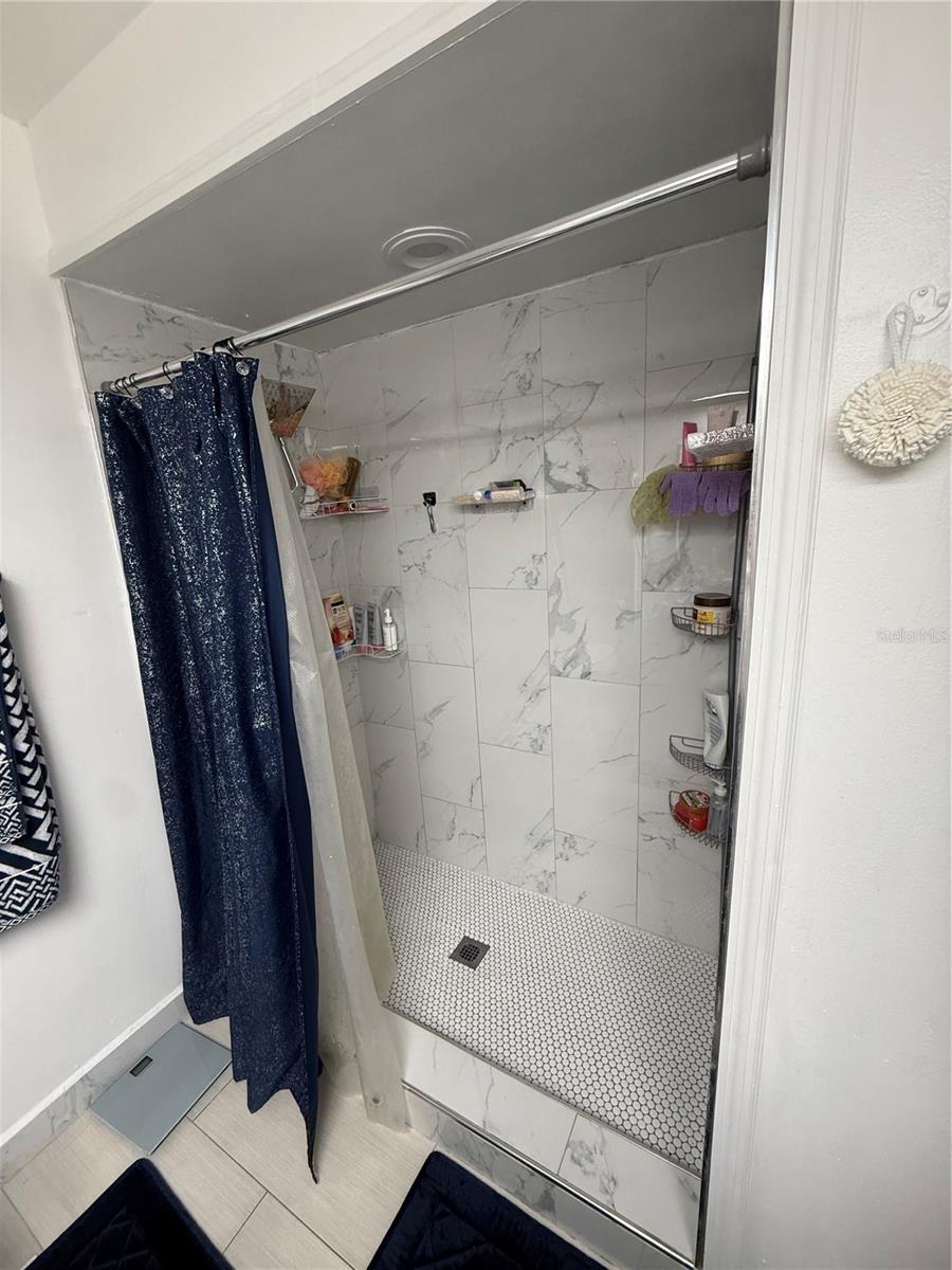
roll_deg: +3.6
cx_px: 476
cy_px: 635
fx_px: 513
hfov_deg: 85.7
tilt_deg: -13.4
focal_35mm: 14
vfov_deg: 102.1
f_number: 2.2
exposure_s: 1/60
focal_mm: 2.22
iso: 200
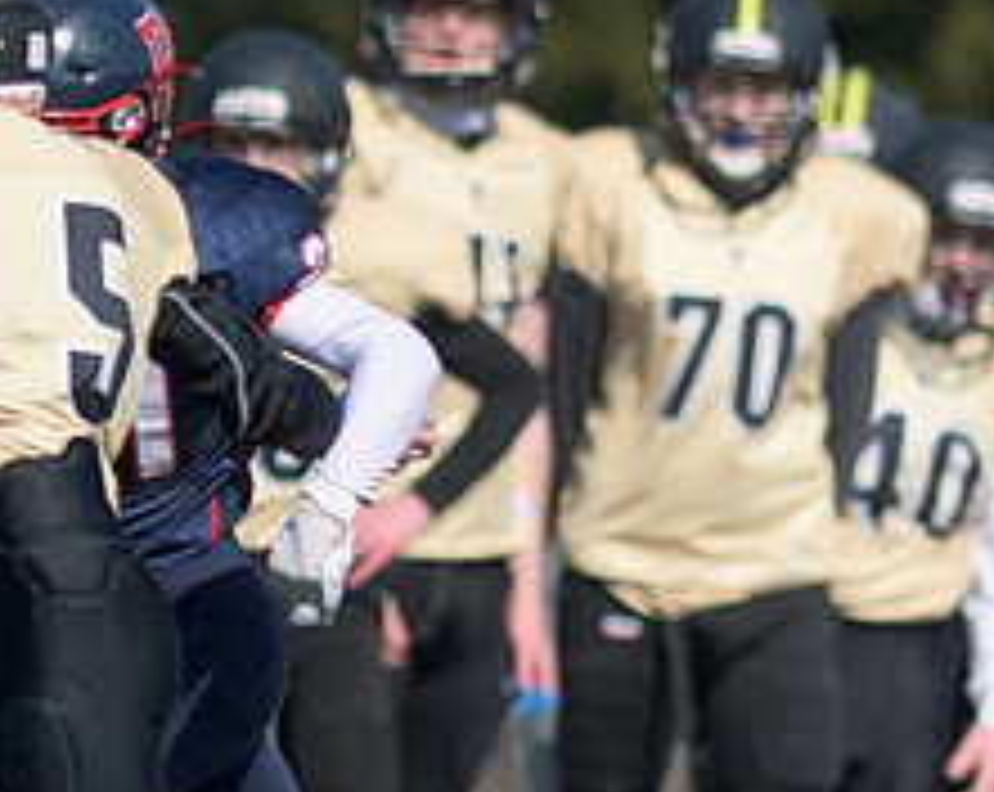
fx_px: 45900
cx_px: -577
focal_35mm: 1563
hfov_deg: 1.2
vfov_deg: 1.0
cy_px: 75
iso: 200
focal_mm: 300
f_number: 2.8
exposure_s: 1/4000
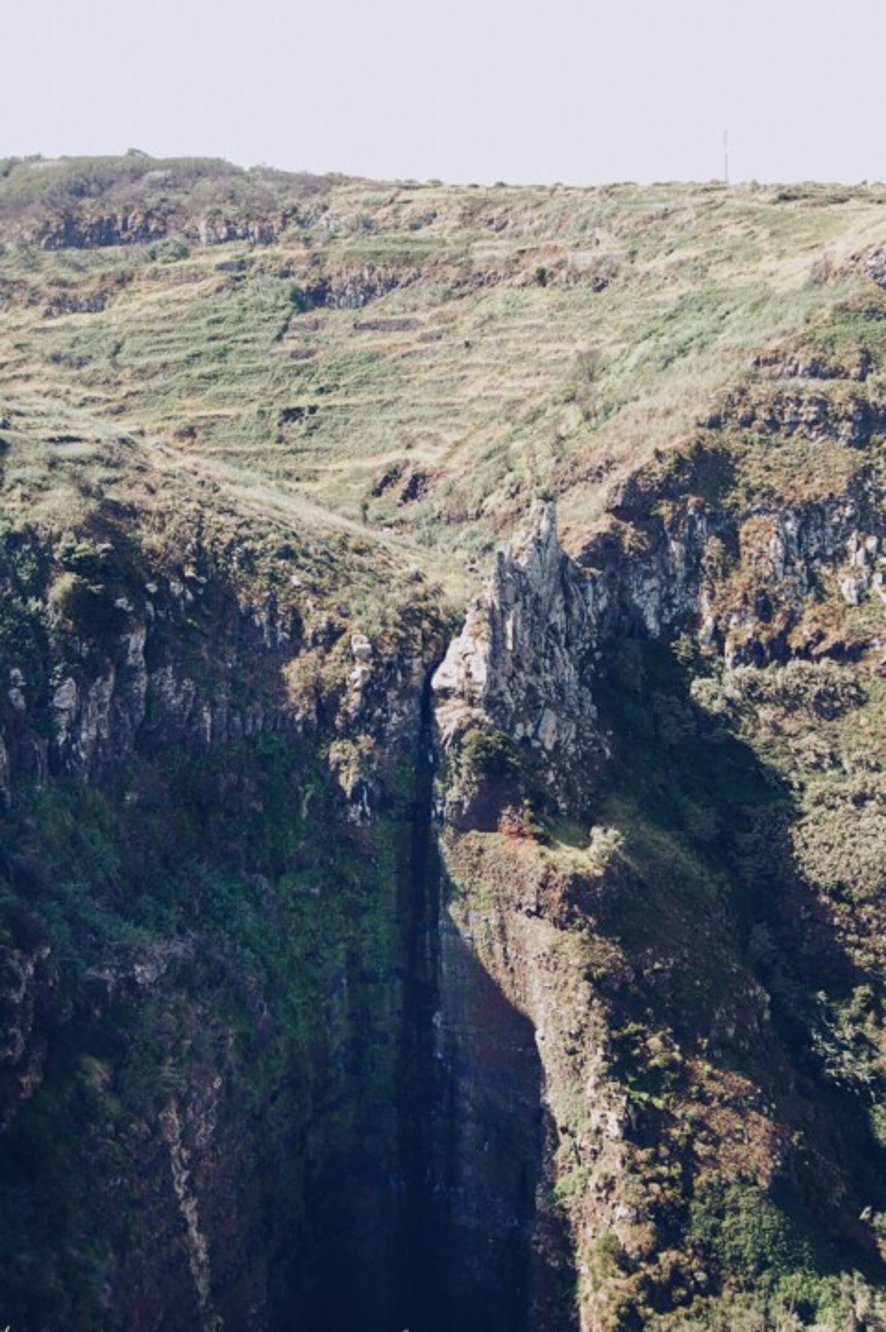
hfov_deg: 34.2
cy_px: 666
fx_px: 1442
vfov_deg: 49.6
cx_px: 443
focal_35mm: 39
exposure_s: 1/160
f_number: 6.3
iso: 200
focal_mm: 26
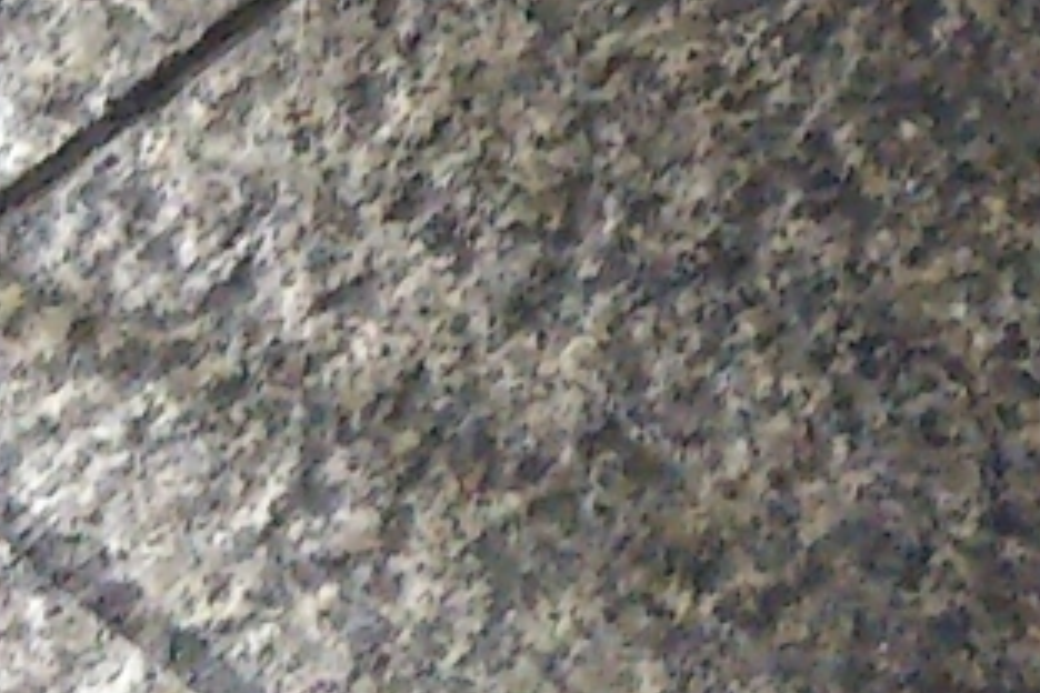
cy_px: -603
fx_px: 3466
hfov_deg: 17.0
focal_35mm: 120
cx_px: 763
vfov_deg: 10.6
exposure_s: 1/23
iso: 836
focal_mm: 4
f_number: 2.2
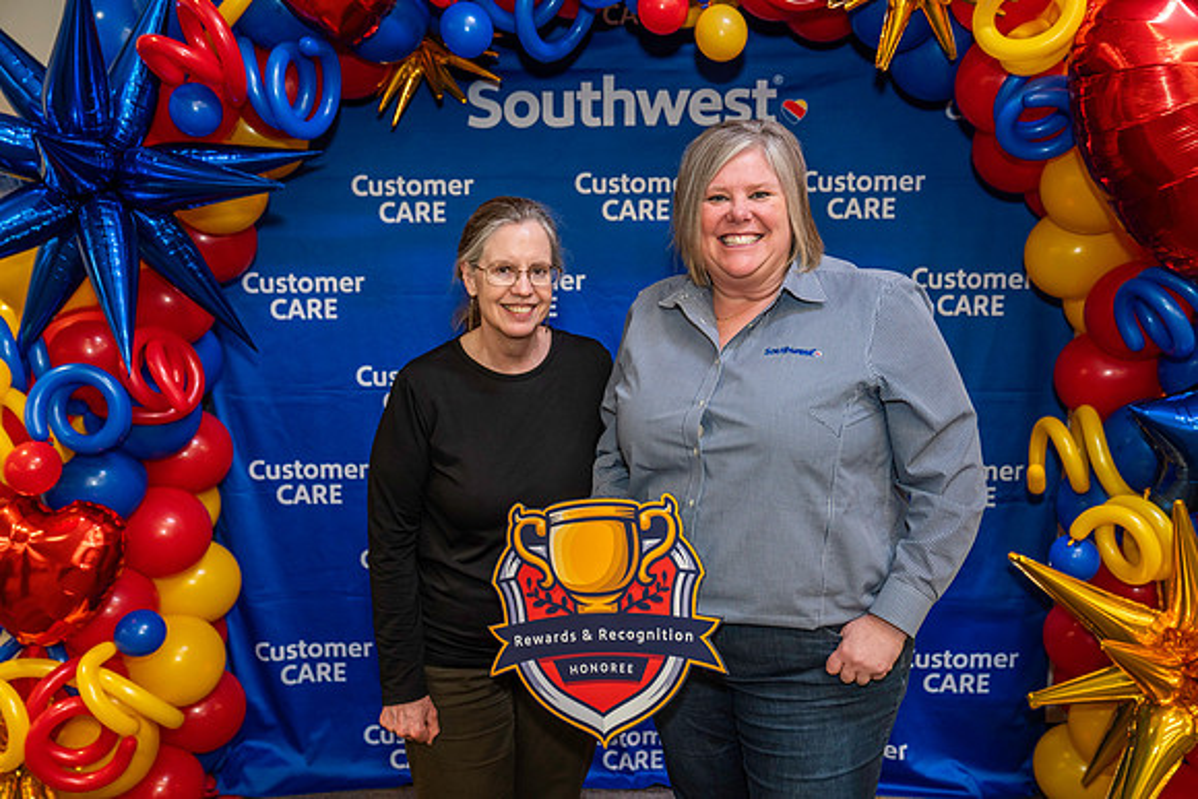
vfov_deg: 36.9
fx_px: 1198
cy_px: 400
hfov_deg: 53.1
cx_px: 599
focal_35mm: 36
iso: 1250
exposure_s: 1/160
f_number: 4
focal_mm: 36
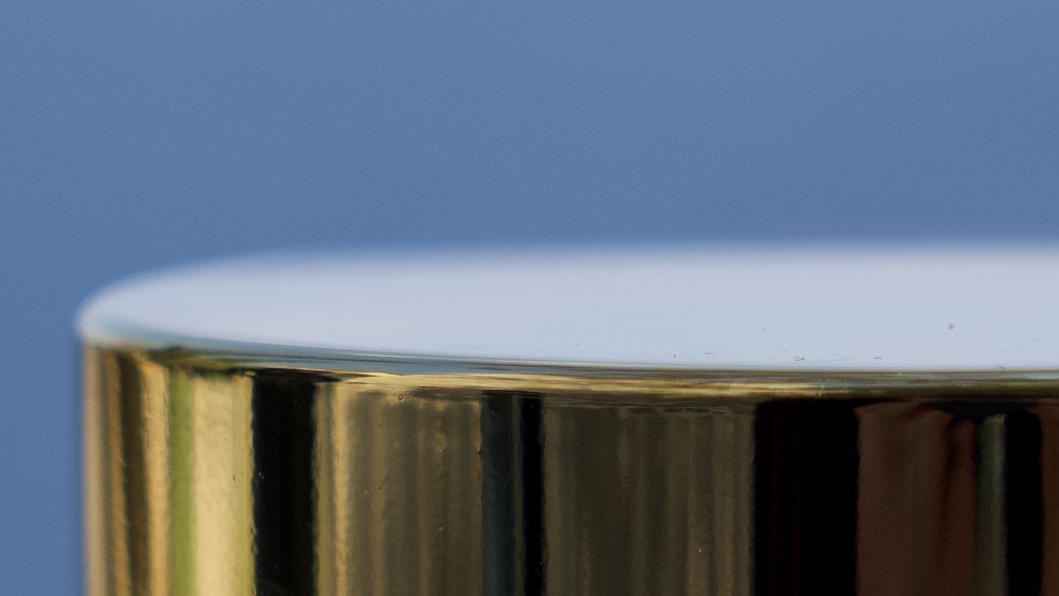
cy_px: 838
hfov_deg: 6.2
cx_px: 1064
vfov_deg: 3.5
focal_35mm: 345
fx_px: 9690
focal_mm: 50
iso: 100
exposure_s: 1/320
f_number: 5.6
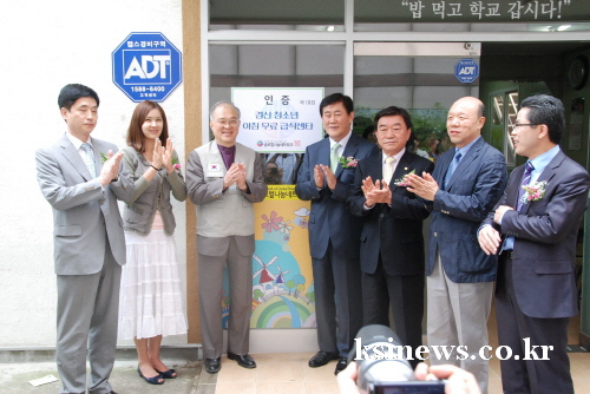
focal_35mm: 39
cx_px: 295
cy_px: 197
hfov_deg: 49.5
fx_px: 640
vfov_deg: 34.3
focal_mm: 26
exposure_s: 1/160
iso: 800
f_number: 6.3
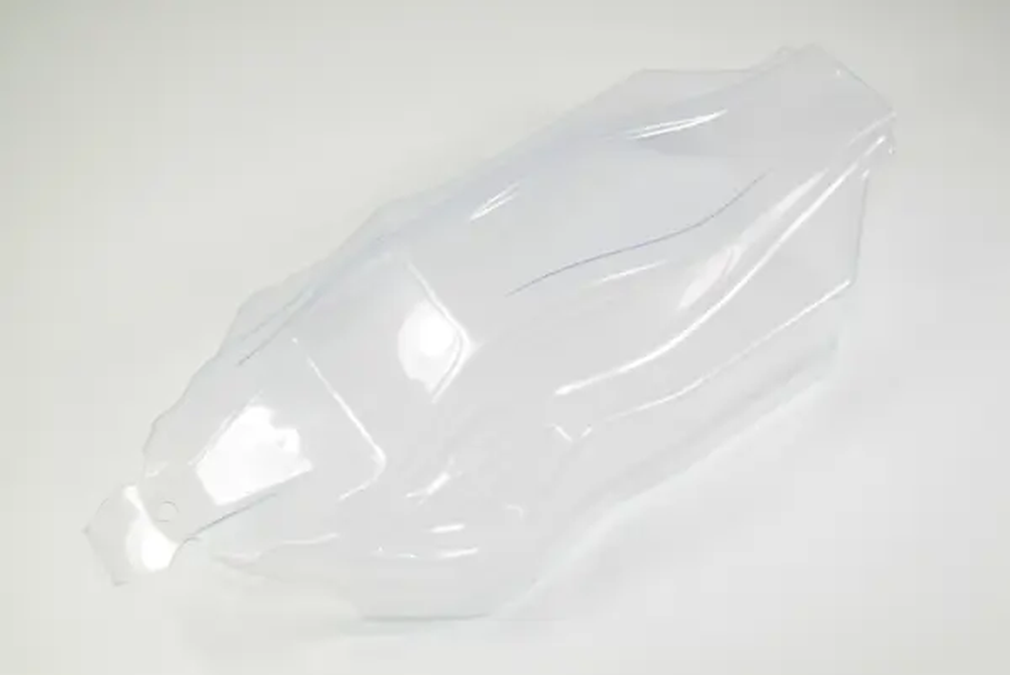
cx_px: 505
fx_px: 1432
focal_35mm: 51
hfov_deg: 38.9
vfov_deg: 26.5
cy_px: 338
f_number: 5
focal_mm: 34
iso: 100
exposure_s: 1/50
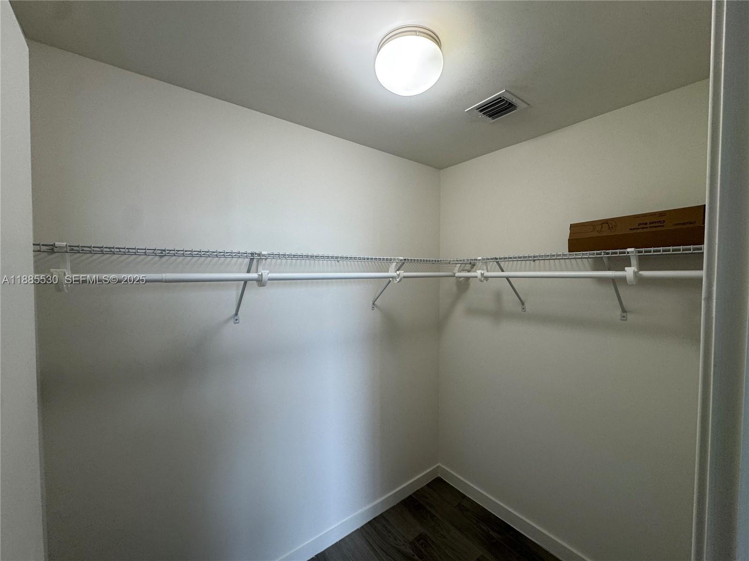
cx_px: 374
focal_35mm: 14
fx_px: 303
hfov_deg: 102.1
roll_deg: -0.1
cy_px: 280
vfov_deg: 85.7
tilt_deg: -2.1
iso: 125
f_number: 2.2
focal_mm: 2.22
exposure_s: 1/120
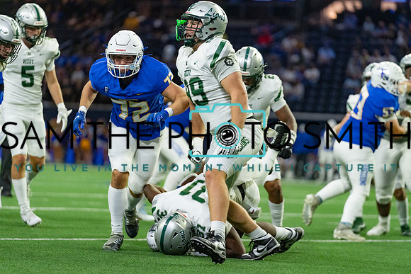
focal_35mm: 186
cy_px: 137
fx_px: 2124
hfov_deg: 11.1
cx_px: 206
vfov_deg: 7.4
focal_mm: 186
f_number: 2.8
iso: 3200
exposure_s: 1/1000
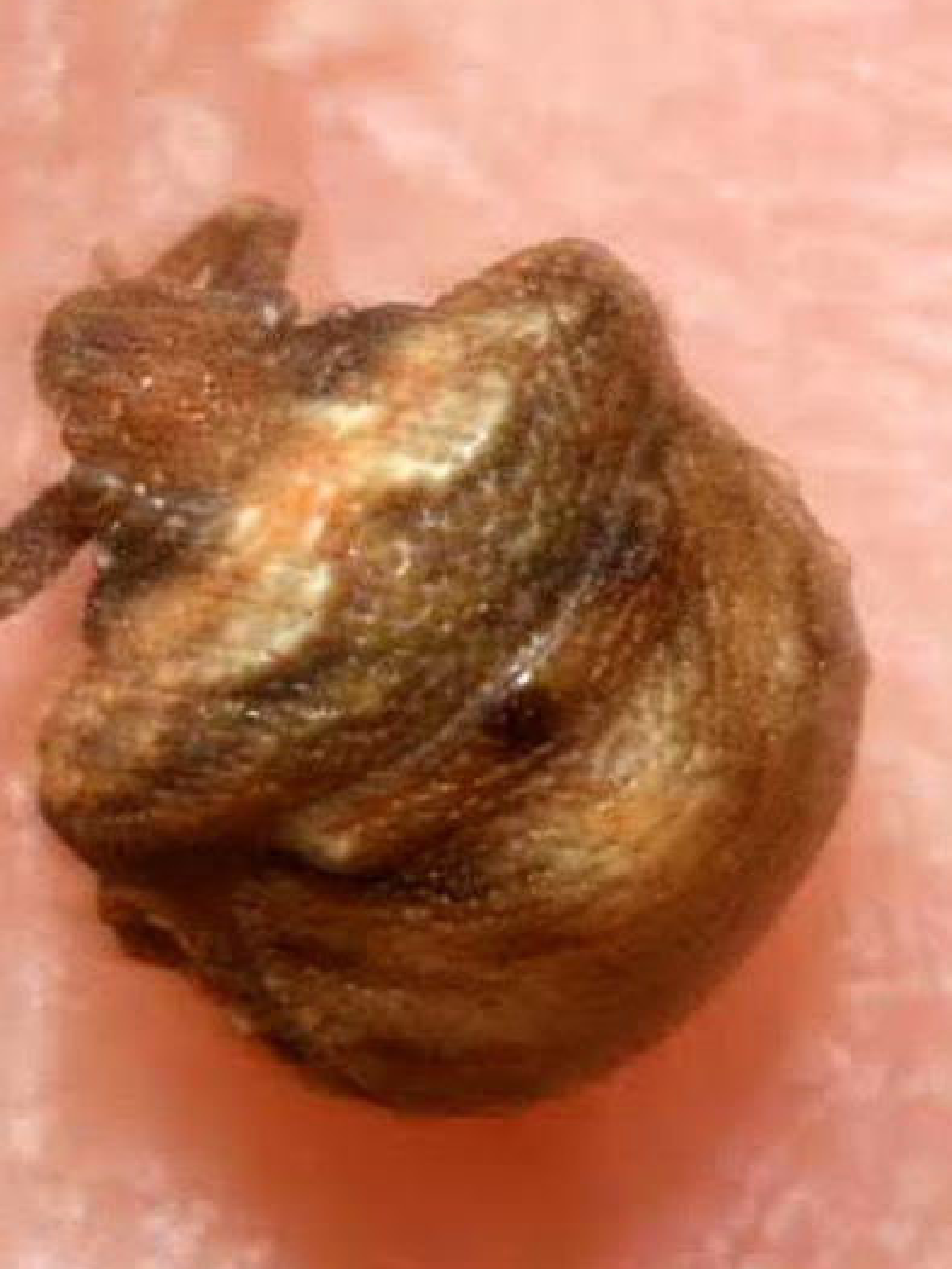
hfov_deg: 5.4
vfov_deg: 7.2
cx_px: 541
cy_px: 604
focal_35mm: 277
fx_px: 10149
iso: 100
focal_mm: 105
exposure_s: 1/60
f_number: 29
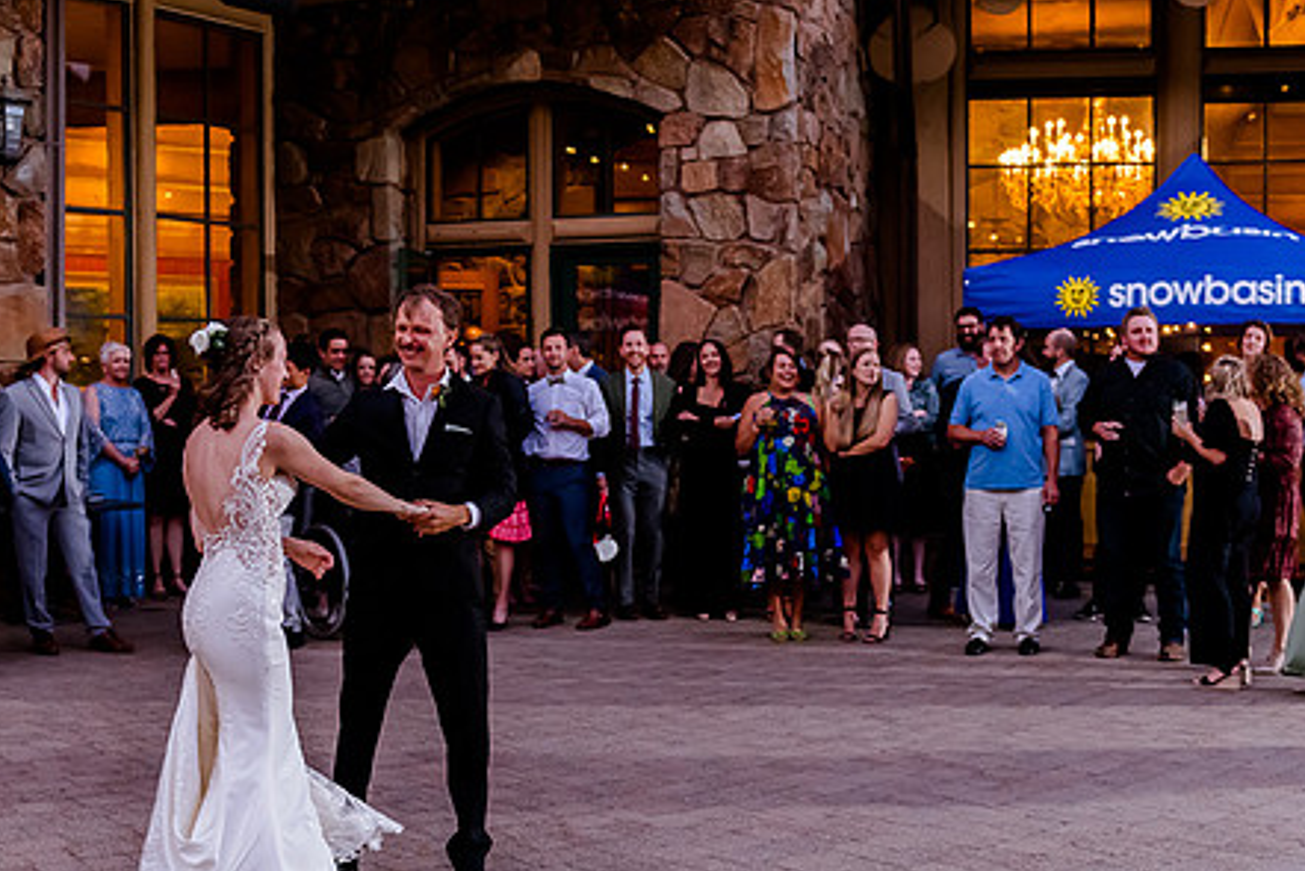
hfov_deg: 36.9
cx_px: 638
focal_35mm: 54
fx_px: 1958
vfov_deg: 25.1
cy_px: 446
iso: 3200
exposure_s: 1/200
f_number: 2.8
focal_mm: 36
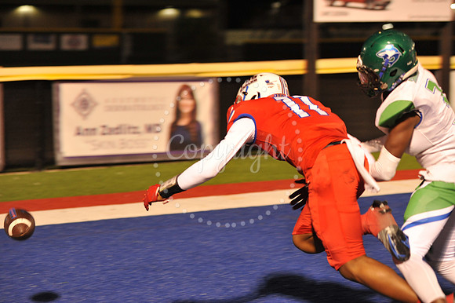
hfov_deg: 17.1
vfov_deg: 11.4
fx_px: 1516
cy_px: 152
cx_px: 228
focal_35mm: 120
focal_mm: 120
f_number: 4
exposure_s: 1/200
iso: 2000
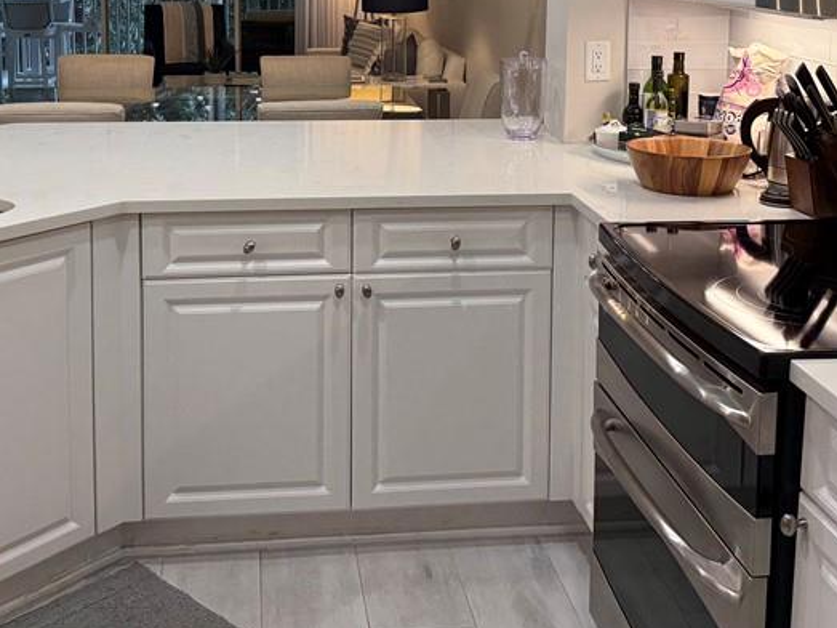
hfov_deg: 40.4
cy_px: 83
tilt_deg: -7.7
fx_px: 1136
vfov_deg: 29.8
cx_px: 371
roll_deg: +0.2
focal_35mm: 47
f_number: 1.78
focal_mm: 6.76
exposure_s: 1/120
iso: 200
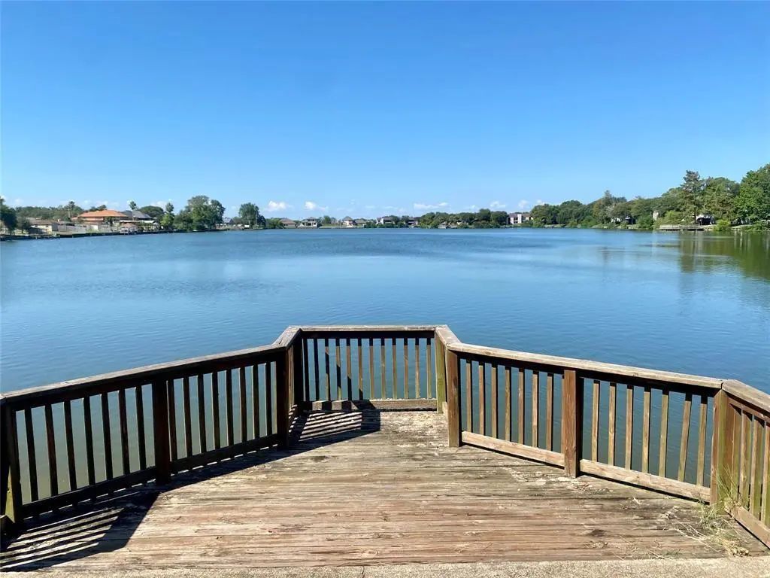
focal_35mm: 26
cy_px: 289
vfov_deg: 53.1
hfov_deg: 67.3
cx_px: 385
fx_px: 578
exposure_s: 1/2755
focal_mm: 4.25
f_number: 1.8
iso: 32
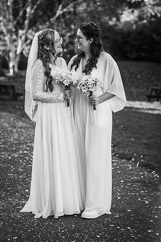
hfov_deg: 16.0
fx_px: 571
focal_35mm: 85
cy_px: 121
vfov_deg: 23.9
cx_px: 80
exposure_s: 1/800
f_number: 2.8
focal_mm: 85
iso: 100
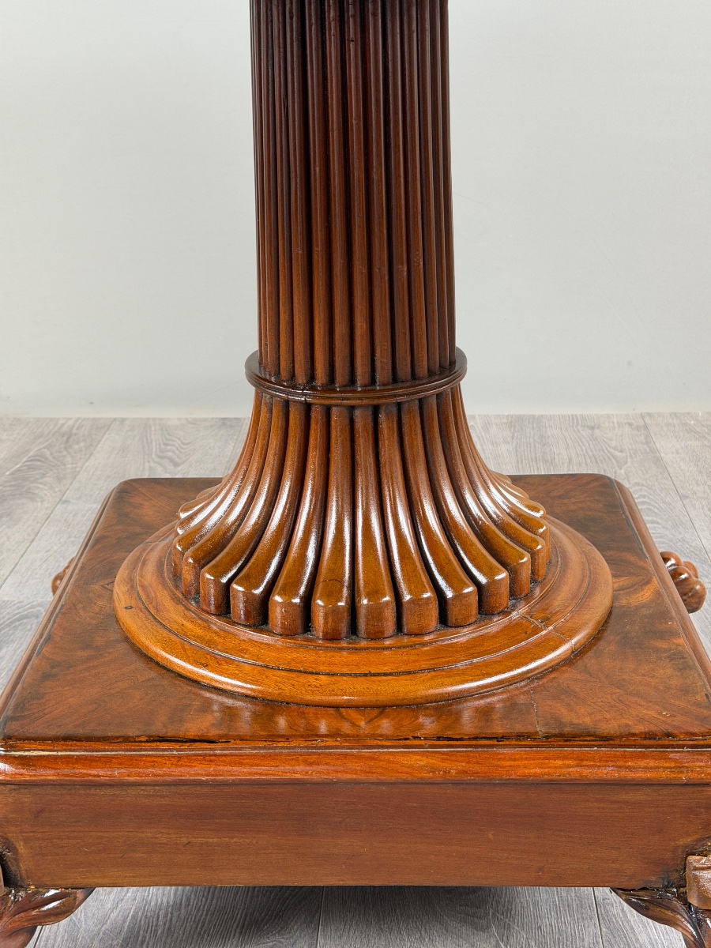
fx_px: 1315
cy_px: 474
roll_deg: +0.8
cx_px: 356
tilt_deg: -21.1
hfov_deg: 30.3
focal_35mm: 48
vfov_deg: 39.7
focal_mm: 6.76
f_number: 1.78
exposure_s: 1/50
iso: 250
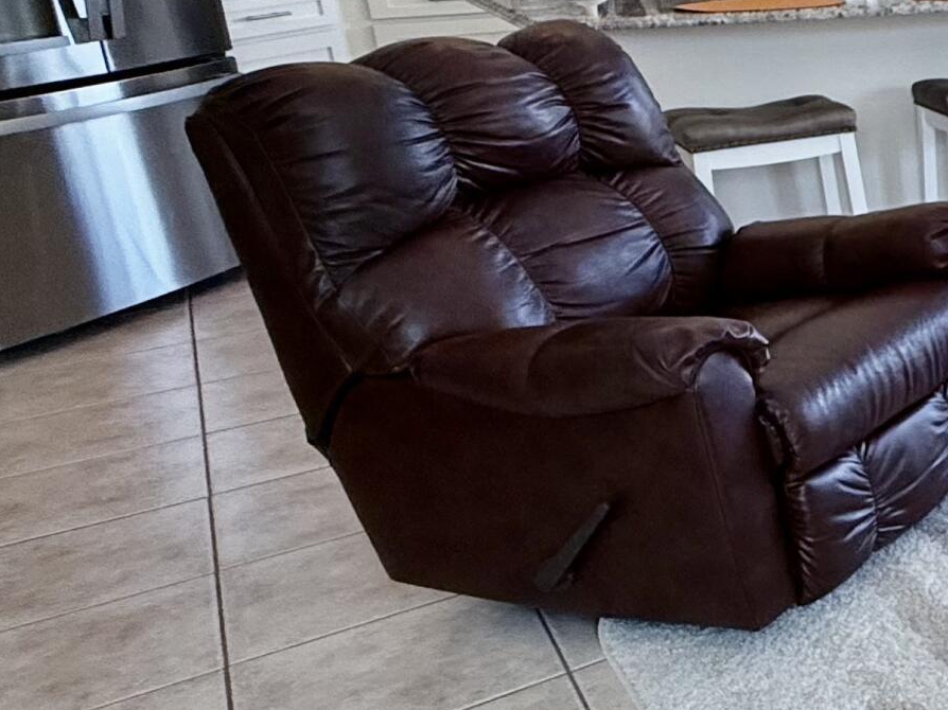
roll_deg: -1.4
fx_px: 1287
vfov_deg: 30.4
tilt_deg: -14.0
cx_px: 1486
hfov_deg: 26.4
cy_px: 187
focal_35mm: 47
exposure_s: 1/120
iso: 160
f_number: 2.2
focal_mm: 2.22
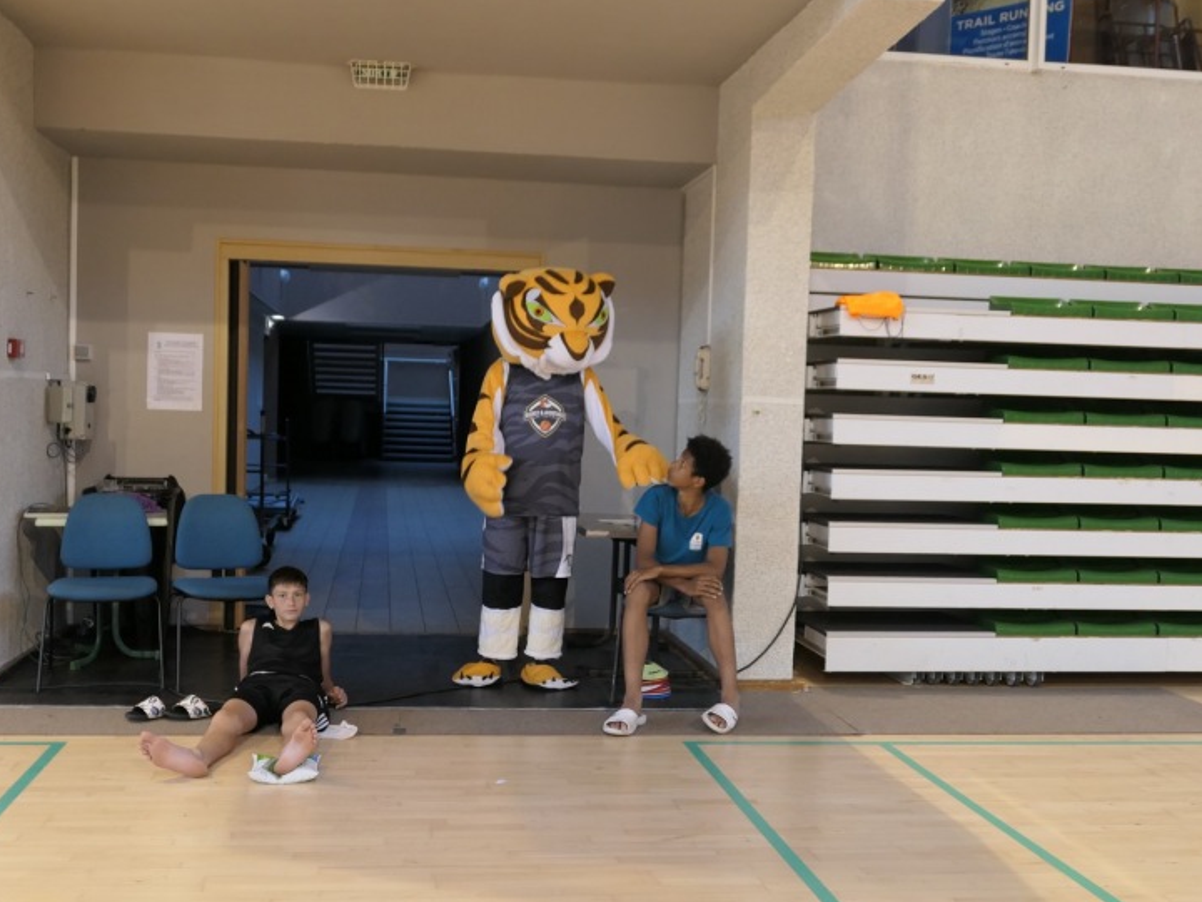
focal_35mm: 40
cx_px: 551
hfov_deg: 46.8
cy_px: 494
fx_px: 1389
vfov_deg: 35.9
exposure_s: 1/80
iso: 500
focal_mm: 12
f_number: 2.8
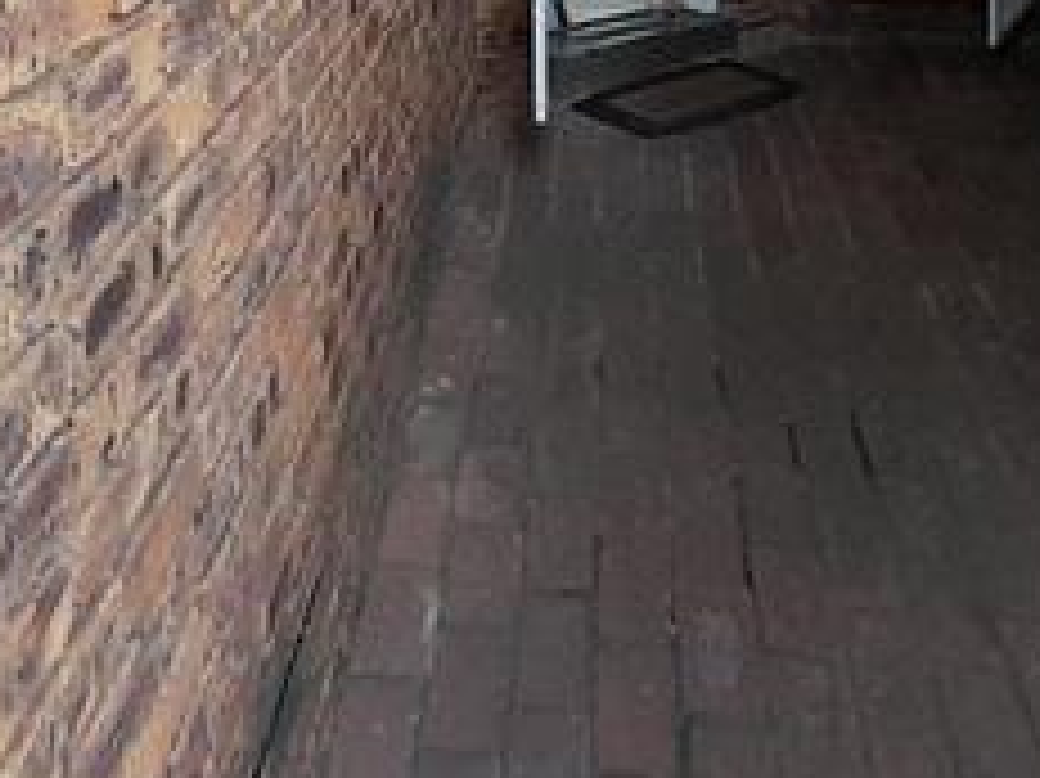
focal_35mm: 45
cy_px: -202
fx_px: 1351
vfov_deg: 27.5
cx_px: 455
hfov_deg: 42.0
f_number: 2.2
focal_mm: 1.13
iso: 125
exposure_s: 1/50
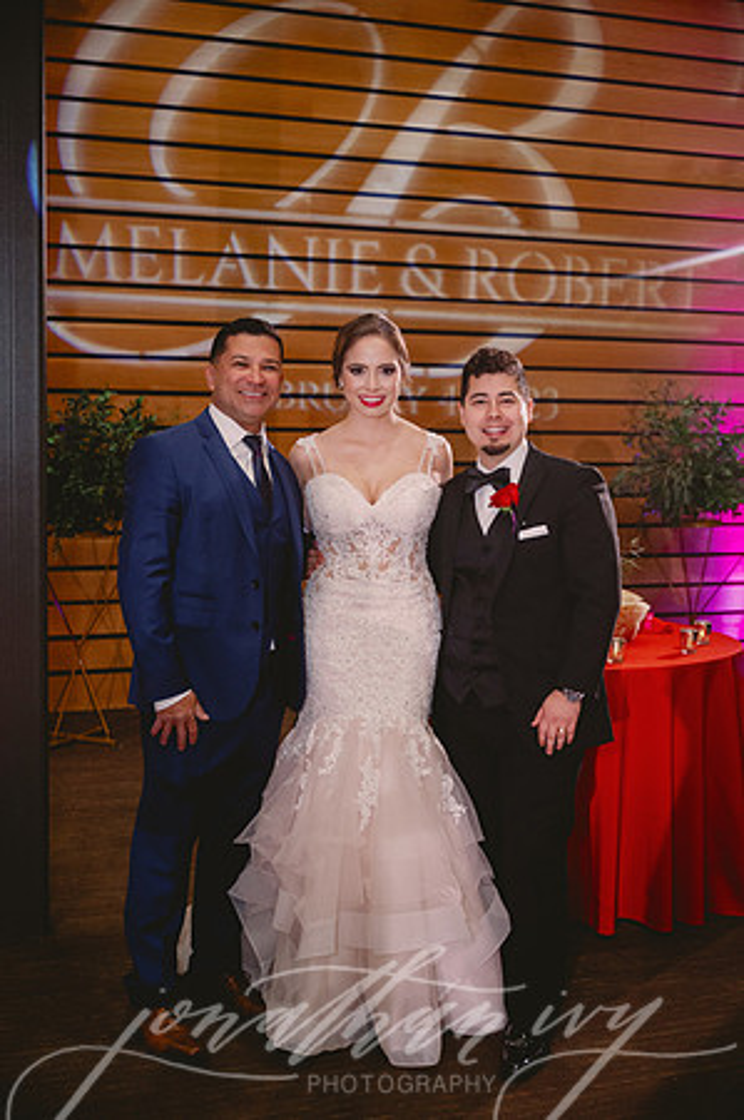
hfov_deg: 27.5
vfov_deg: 40.4
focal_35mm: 49
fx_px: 1522
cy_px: 560
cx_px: 372
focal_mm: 49
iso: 1600
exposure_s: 1/160
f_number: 2.8
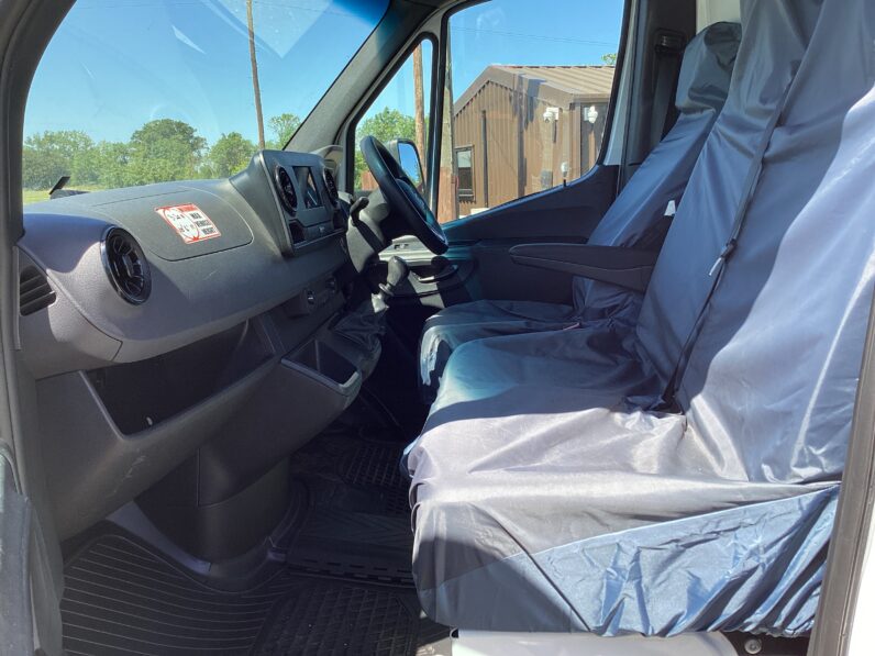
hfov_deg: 58.4
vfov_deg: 45.4
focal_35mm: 31
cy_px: 328
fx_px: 784
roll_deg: +2.3
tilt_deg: -11.8
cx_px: 438
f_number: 2.4
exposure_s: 1/214
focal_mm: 3.3
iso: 25
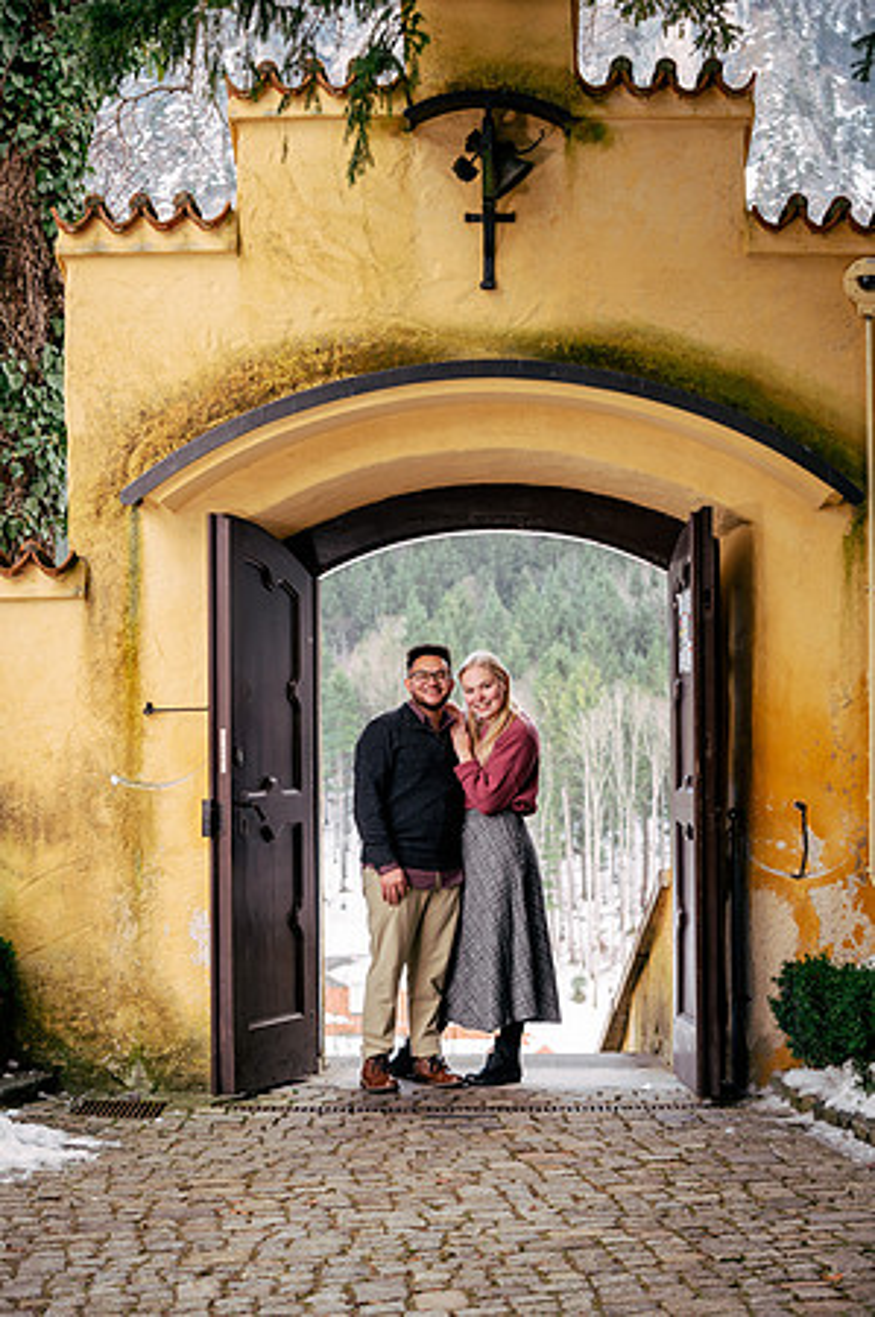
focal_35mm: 70
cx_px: 438
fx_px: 2558
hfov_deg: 19.4
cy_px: 658
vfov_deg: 28.9
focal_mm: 70
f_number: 5
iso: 250
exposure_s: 1/80
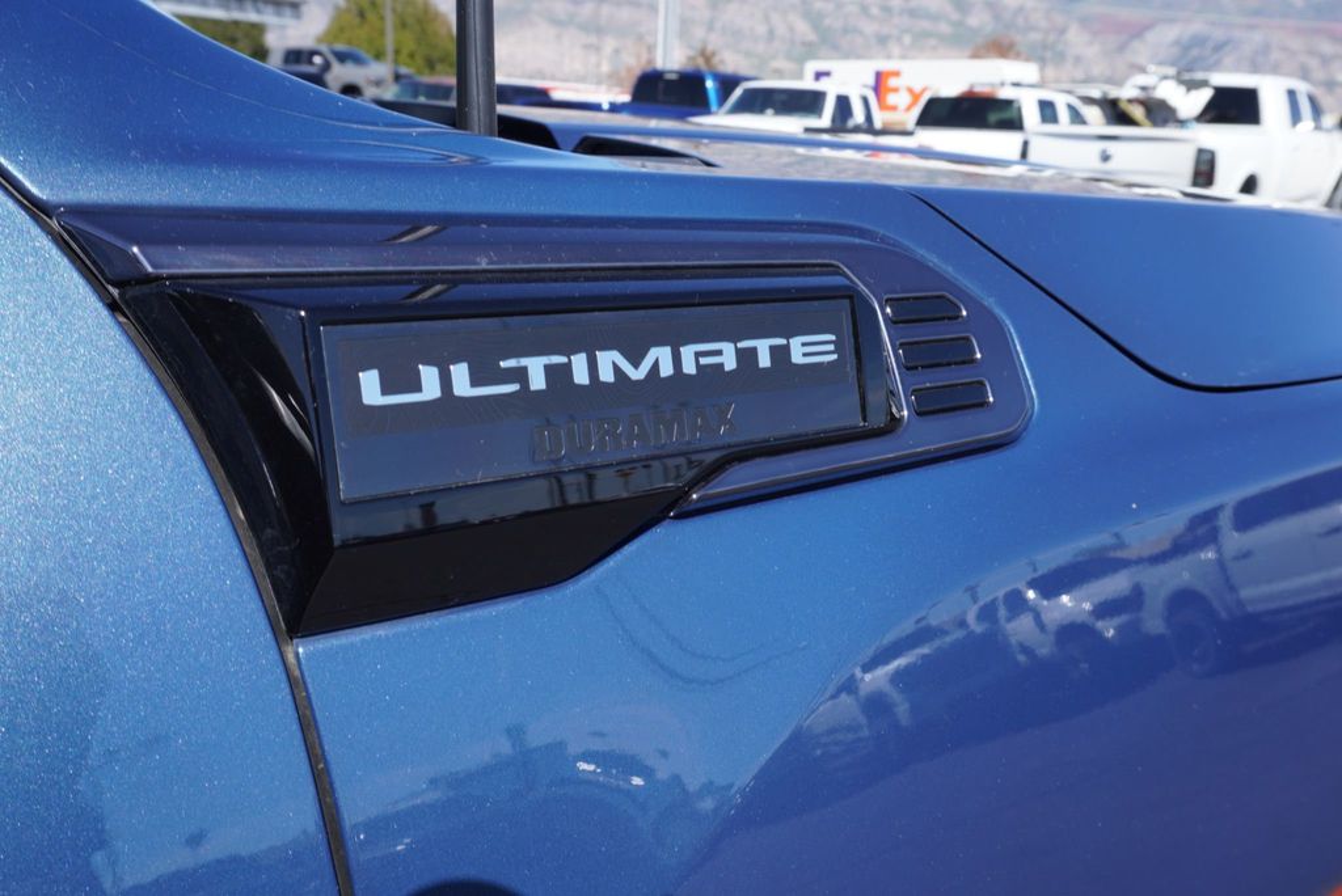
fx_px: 1119
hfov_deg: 61.9
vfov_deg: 43.7
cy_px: 448
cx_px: 671
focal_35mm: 30
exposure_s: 1/125
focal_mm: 20
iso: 100
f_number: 9
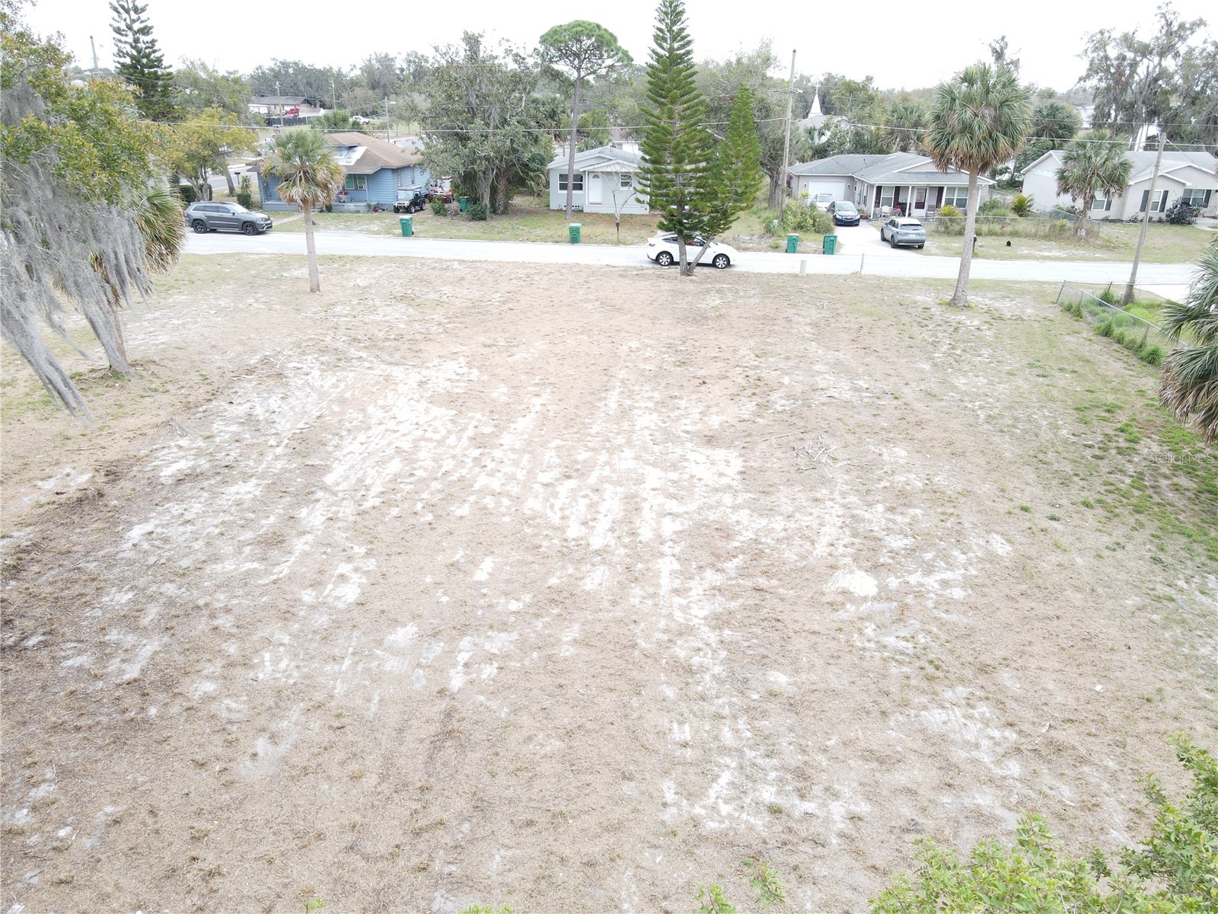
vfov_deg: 56.8
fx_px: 844
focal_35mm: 24
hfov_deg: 71.6
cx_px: 609
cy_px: 457
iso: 100
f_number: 2.8
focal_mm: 4.5
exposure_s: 1/25
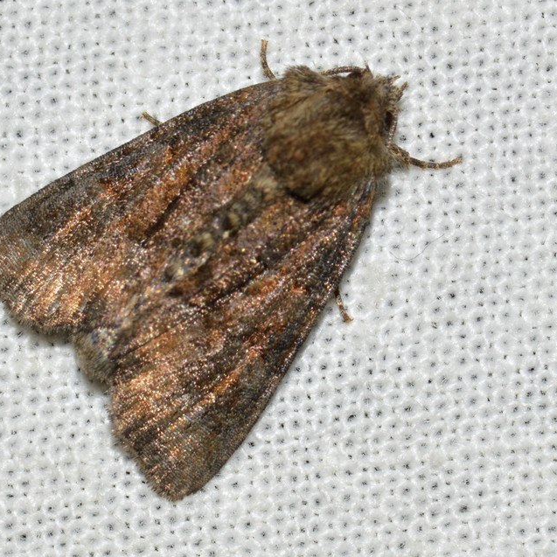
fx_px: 3495
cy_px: 278
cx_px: 206
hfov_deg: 9.1
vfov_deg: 9.1
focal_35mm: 192
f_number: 22
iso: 100
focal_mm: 100
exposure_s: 1/200
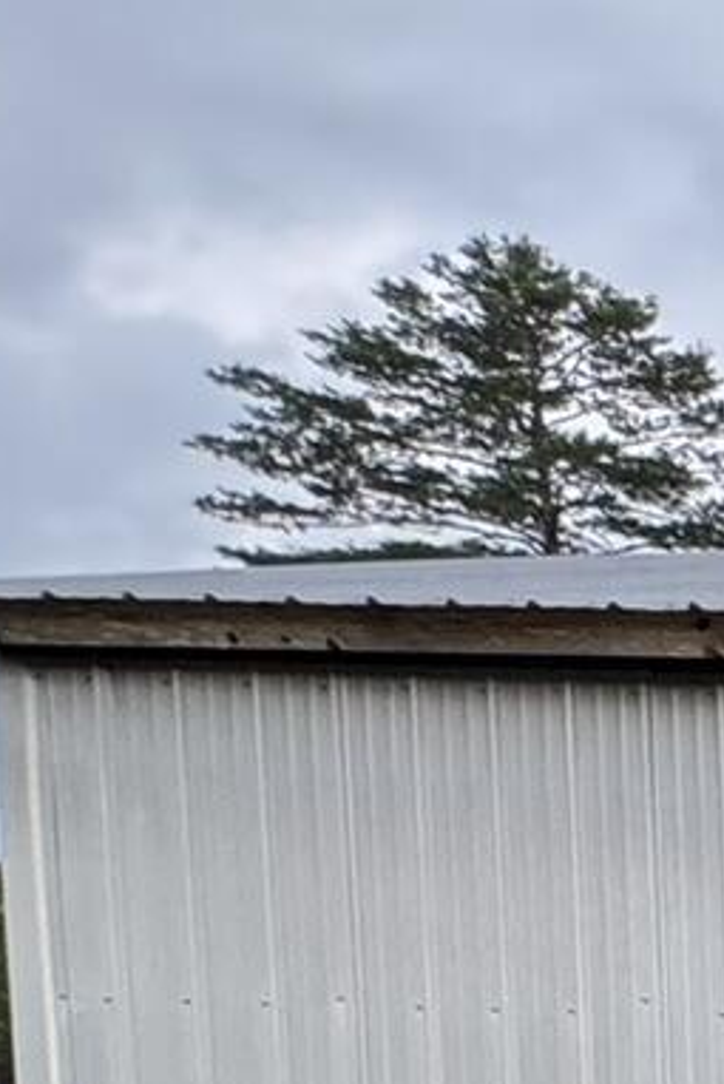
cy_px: 1444
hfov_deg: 8.8
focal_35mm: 78
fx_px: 2351
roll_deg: -1.3
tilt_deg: -4.5
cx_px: 2734
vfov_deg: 22.9
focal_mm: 2.22
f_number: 2.2
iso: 160
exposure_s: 1/99
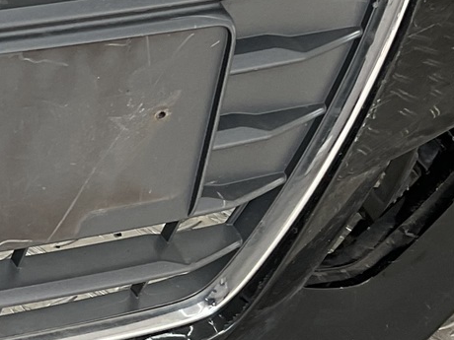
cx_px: -348
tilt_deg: -30.5
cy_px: 55
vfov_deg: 11.6
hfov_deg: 13.9
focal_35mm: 127
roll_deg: -2.7
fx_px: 1666
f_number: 1.8
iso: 16
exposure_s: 1/105
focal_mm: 3
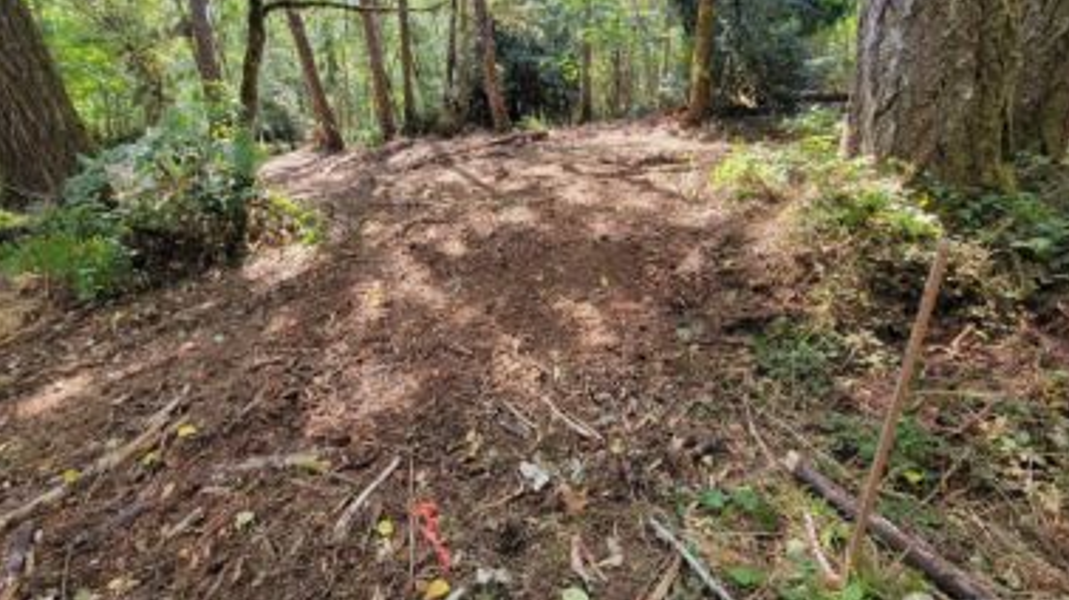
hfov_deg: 103.0
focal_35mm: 15
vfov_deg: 69.0
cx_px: 518
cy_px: 215
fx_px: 425
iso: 80
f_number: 2.2
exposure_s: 1/120
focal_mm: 2.2
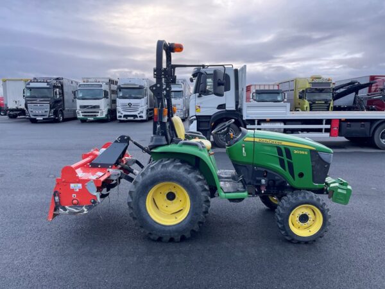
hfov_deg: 67.3
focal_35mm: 26
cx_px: 192
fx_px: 289
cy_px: 144
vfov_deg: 53.1
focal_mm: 4.2
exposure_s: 1/121
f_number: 1.6
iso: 40
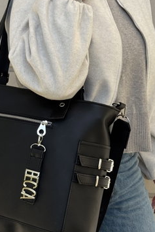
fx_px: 484
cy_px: 113
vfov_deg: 27.0
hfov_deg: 18.0
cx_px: 30
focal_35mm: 75
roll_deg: -0.9
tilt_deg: -11.0
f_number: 1.78
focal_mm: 6.76
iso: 64
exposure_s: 1/700
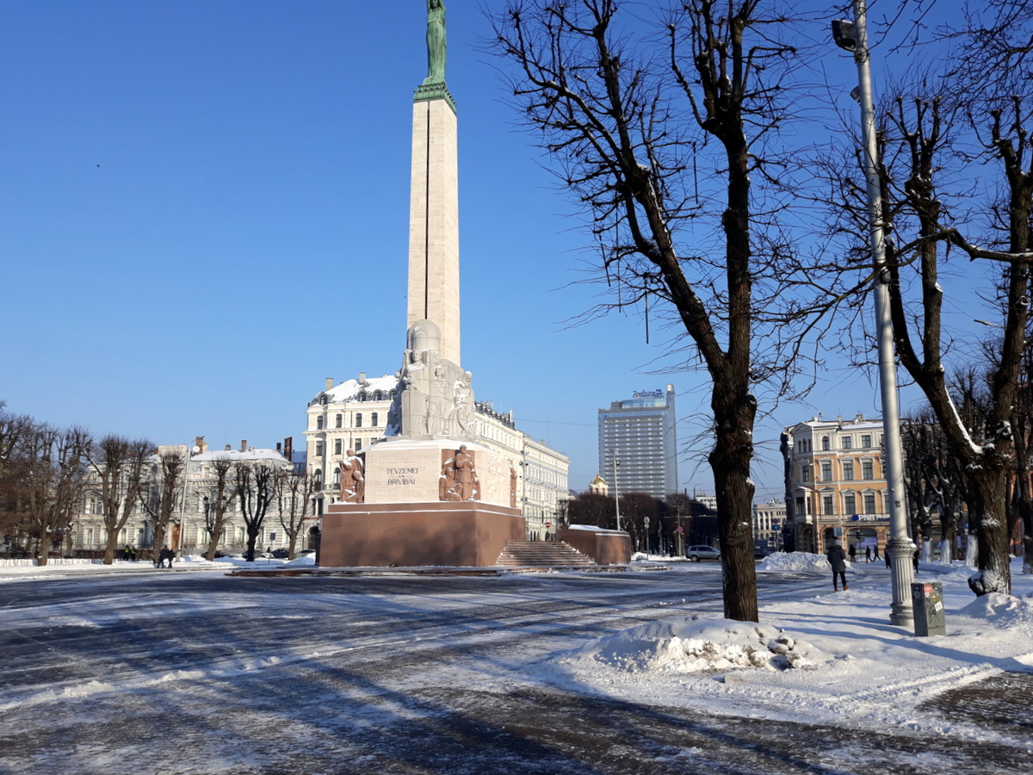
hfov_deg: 65.3
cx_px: 516
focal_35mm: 27
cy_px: 388
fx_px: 806
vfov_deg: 51.4
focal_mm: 3.71
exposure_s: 1/2066
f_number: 1.7
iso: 40
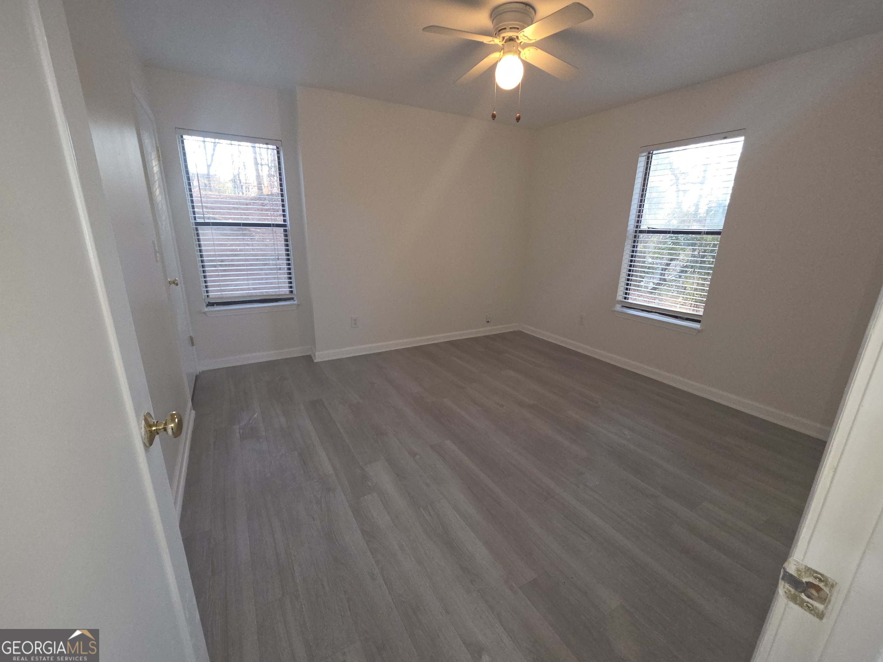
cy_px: 331
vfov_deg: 89.9
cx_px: 442
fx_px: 332
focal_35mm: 13
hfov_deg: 106.2
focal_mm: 2.2
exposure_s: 1/60
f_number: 2.2
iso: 160
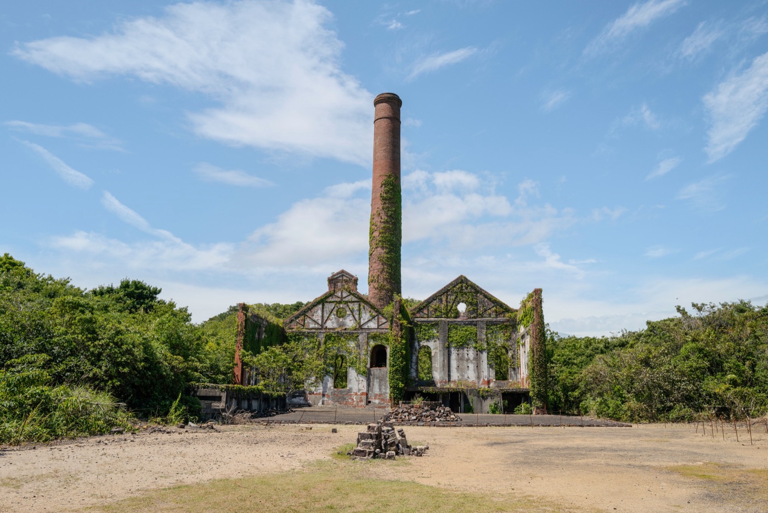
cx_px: 384
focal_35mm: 28
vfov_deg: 46.4
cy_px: 256
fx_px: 597
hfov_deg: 65.5
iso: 100
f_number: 6.3
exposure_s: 1/1000
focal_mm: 28
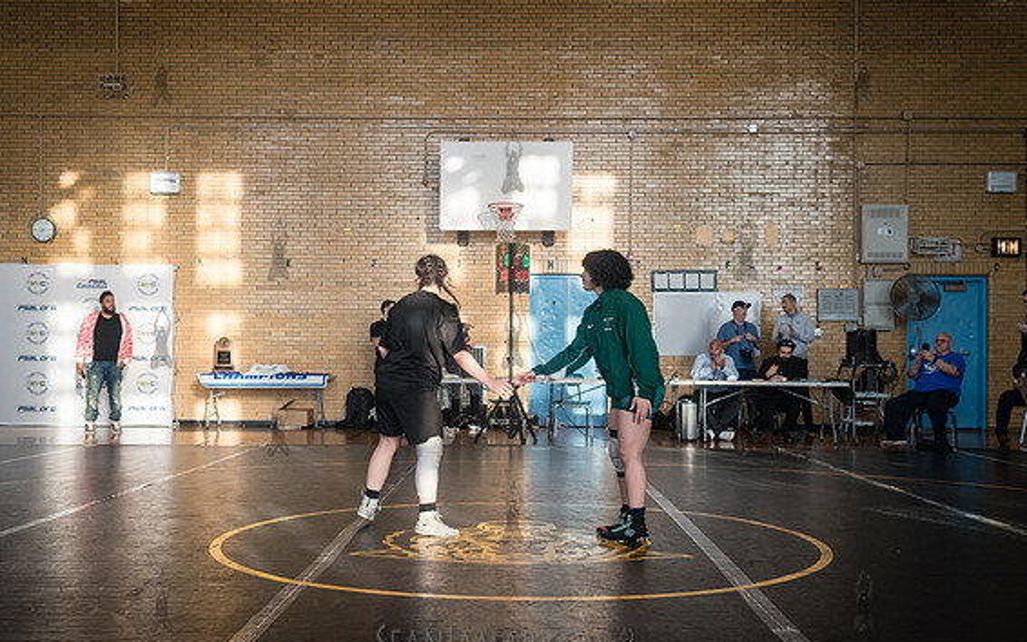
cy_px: 355
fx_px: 1148
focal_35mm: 41
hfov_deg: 48.2
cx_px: 496
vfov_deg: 31.2
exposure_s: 1/320
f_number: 5
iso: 1600
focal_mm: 35
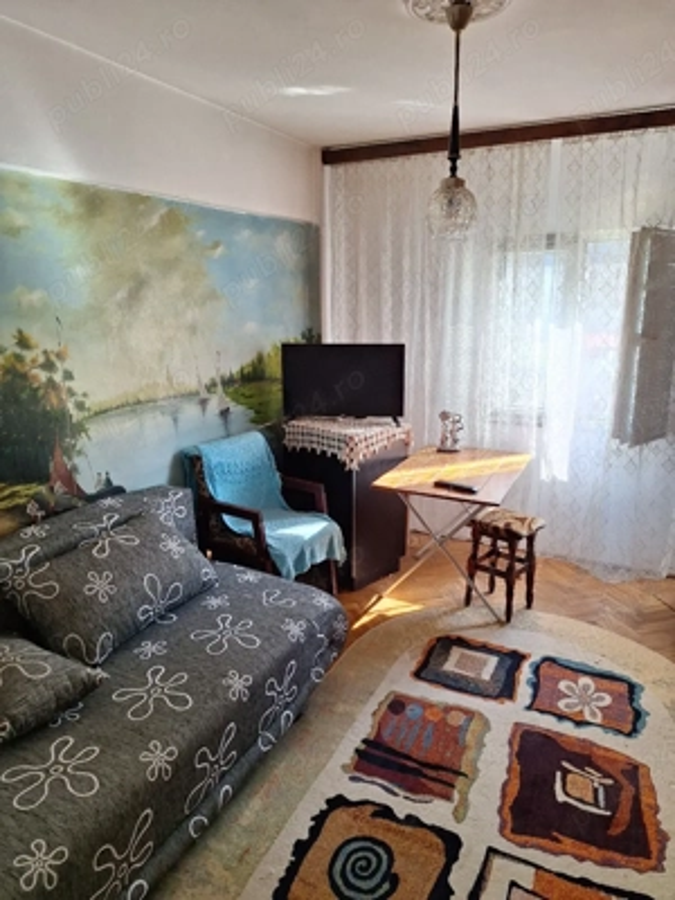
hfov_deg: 58.9
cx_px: 338
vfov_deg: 73.9
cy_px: 450
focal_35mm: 23
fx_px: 598
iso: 50
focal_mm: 5.54
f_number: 1.8
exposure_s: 1/100
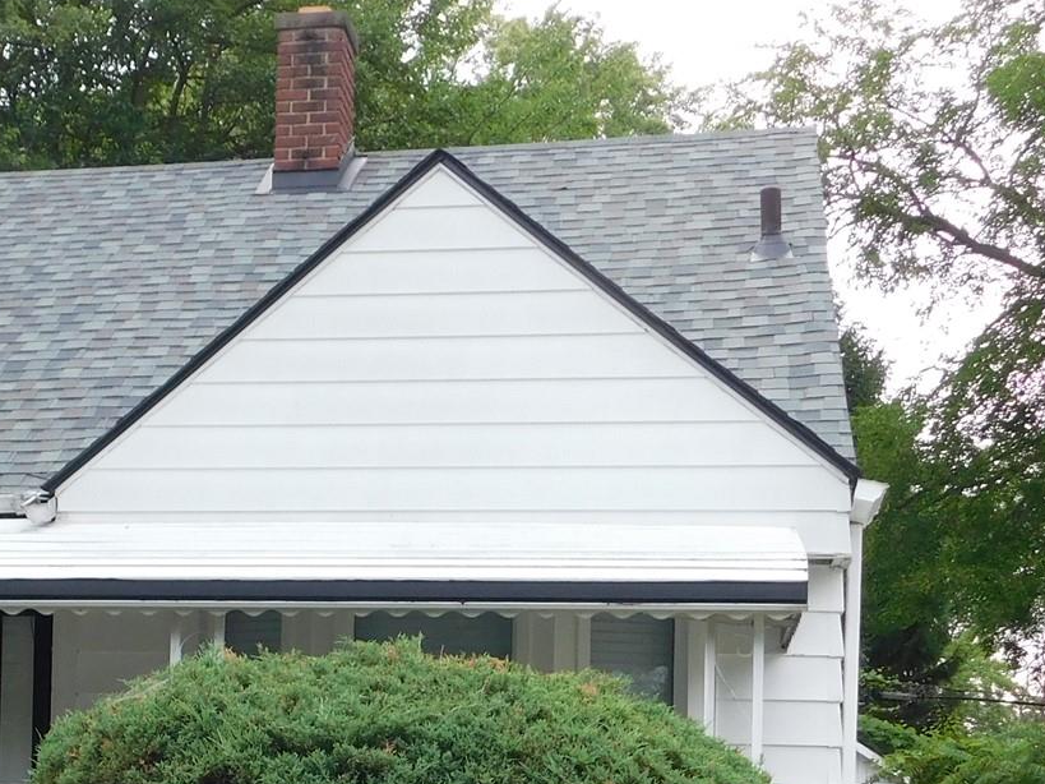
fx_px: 2264
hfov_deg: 25.2
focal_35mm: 75
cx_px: 102
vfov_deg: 19.1
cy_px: 776
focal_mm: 5.3
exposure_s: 1/320
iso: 125
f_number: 3.2
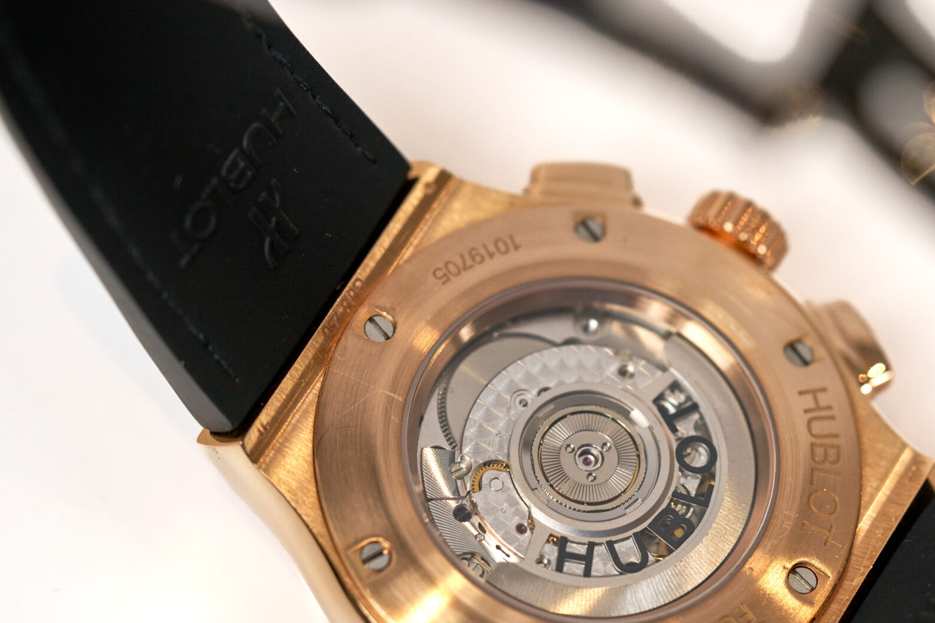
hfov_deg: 14.0
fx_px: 3792
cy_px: 400
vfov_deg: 9.4
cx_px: 724
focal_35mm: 146
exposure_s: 1/250
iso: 200
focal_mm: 90
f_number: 3.5
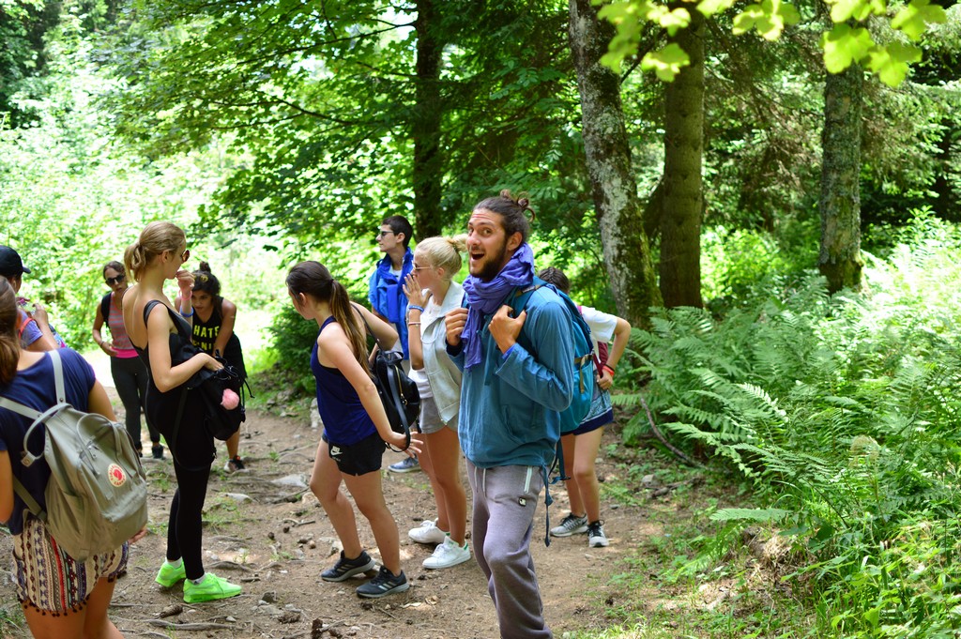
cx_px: 480
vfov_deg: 25.7
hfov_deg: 37.9
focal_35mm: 52
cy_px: 320
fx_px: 1400
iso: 100
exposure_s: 1/250
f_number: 1.8
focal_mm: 35
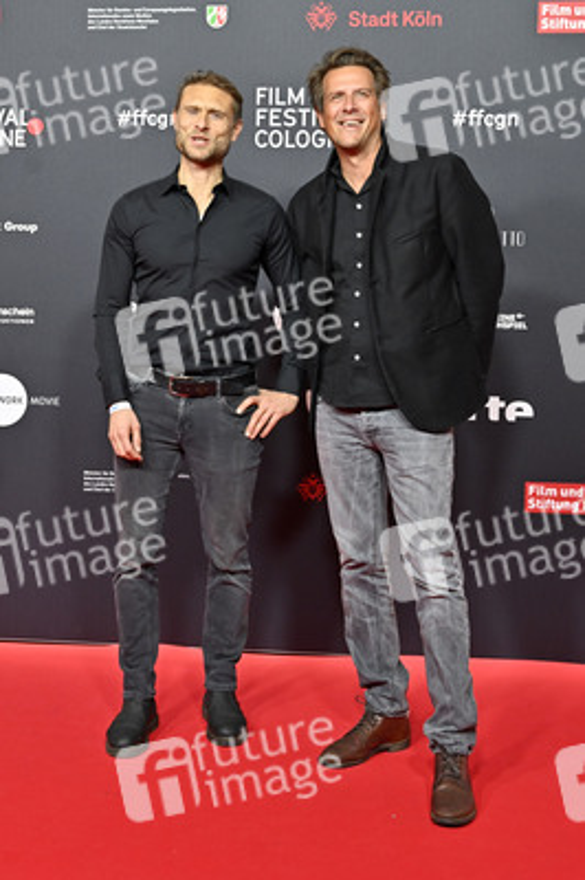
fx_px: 1025
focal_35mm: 42
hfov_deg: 31.8
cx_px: 292
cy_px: 440
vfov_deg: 46.4
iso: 1250
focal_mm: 42
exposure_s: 1/200
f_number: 5
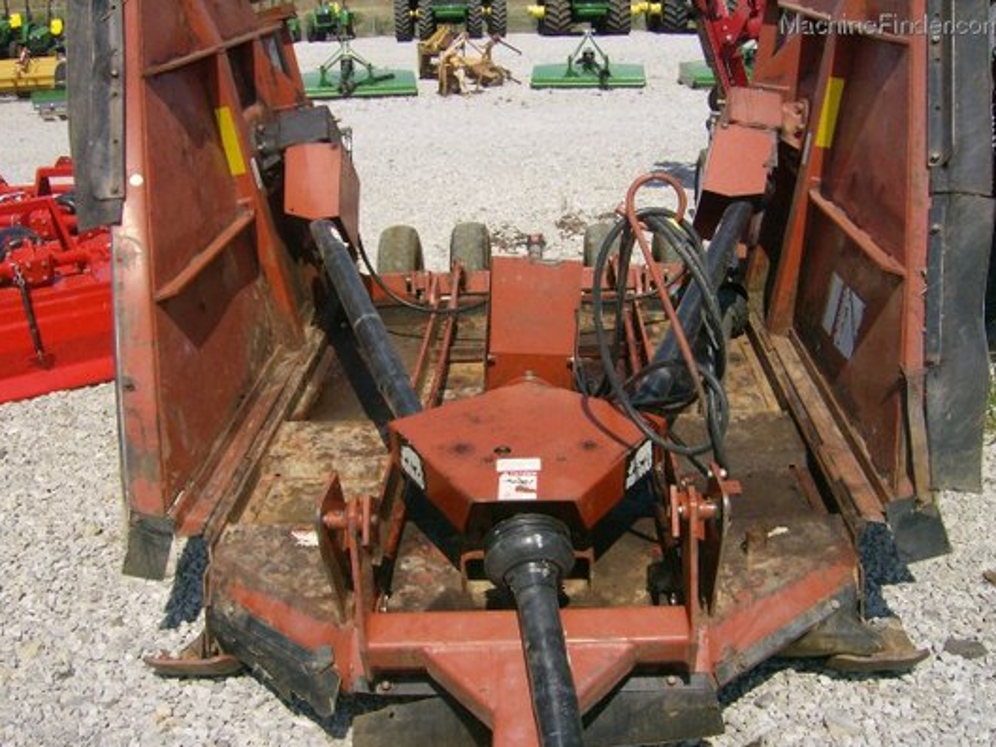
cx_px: 491
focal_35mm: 37
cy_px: 382
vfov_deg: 38.7
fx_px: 1065
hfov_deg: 50.1
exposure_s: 1/1054
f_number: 4.7
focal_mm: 6
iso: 100
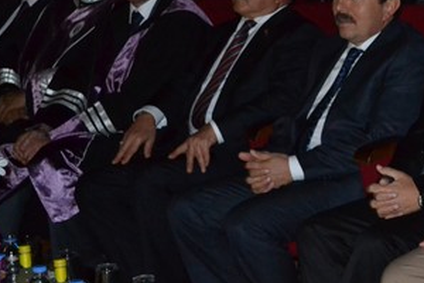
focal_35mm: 117
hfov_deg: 17.0
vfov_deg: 11.7
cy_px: 60
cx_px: 452
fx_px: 1379
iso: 3200
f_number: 5
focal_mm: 35
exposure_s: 1/60
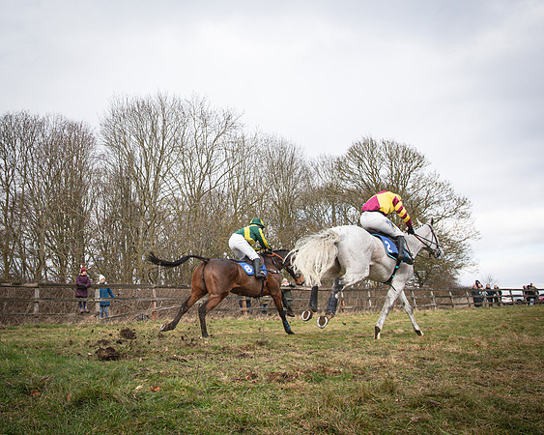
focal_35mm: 32
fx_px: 516
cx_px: 168
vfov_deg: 45.4
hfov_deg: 54.1
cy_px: 168
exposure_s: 1/1600
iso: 2000
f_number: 6.3
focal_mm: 20
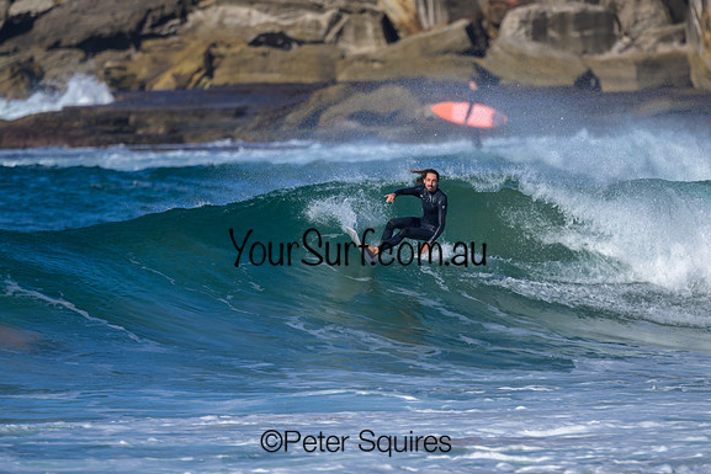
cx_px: 392
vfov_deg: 1.2
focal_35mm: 1106
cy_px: 294
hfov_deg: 1.9
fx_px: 21848
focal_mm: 800
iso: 220
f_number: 6.3
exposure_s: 1/2000
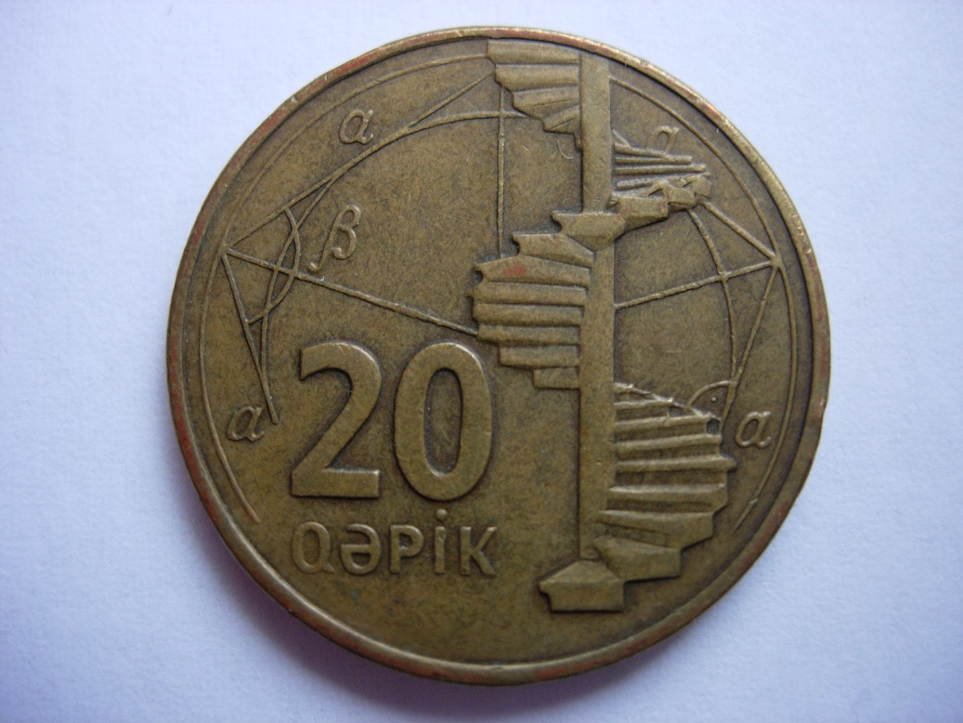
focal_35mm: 38
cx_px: 482
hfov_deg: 49.0
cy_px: 362
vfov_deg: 37.7
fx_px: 1057
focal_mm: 7.8
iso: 89
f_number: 2.8
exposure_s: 1/32
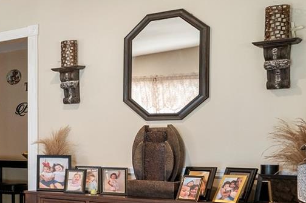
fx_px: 518
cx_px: -232
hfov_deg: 22.0
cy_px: 147
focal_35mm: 61
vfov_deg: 22.1
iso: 500
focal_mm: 15
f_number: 8
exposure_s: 1/13
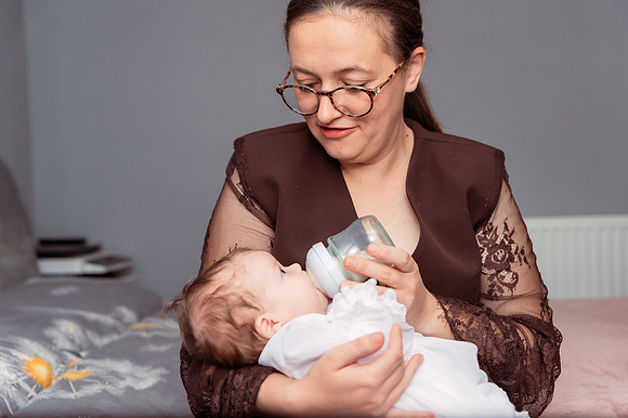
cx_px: 327
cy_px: 200
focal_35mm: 54
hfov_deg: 36.8
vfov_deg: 25.0
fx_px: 944
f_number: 3.5
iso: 500
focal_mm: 52
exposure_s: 1/250
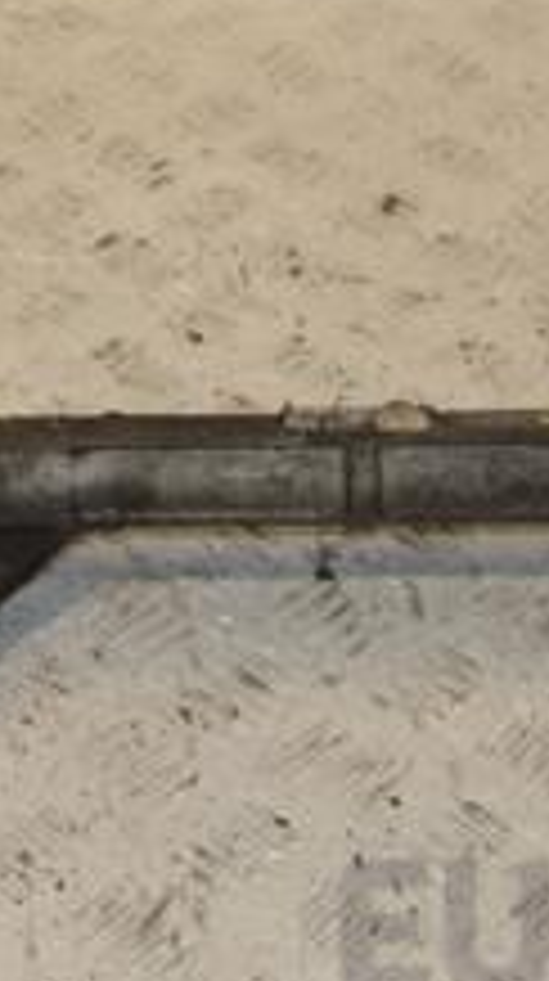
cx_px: 256
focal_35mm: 104
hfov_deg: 11.6
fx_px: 2702
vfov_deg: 20.5
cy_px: 328
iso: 800
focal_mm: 24
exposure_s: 1/200
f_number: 7.1
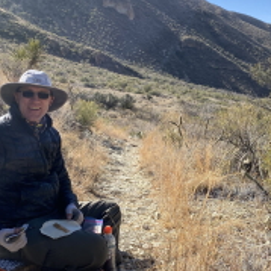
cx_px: 153
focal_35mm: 47
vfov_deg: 35.9
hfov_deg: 36.0
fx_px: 416
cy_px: 107
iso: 32
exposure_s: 1/1727
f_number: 1.8
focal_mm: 4.25
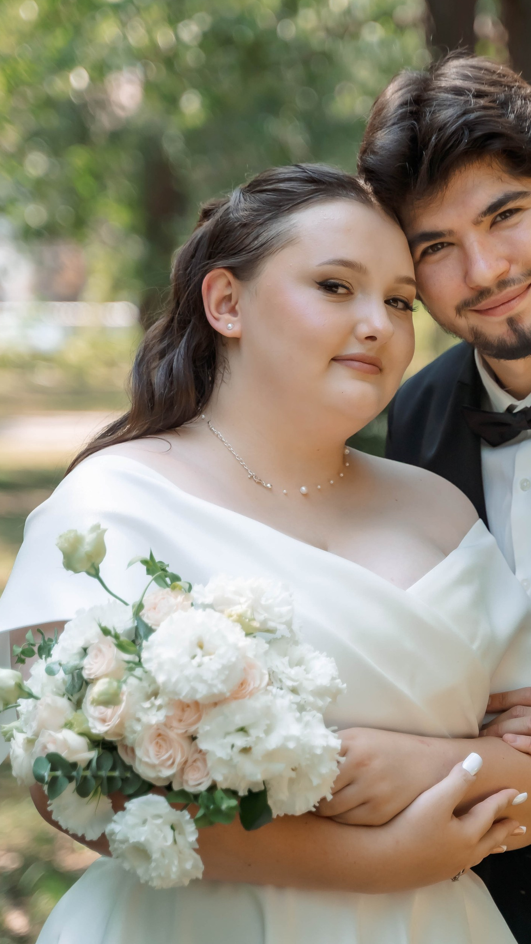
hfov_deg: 9.4
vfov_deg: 16.6
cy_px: 492
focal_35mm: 129
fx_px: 3230
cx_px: 447
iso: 320
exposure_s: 1/1000
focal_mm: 75
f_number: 3.2
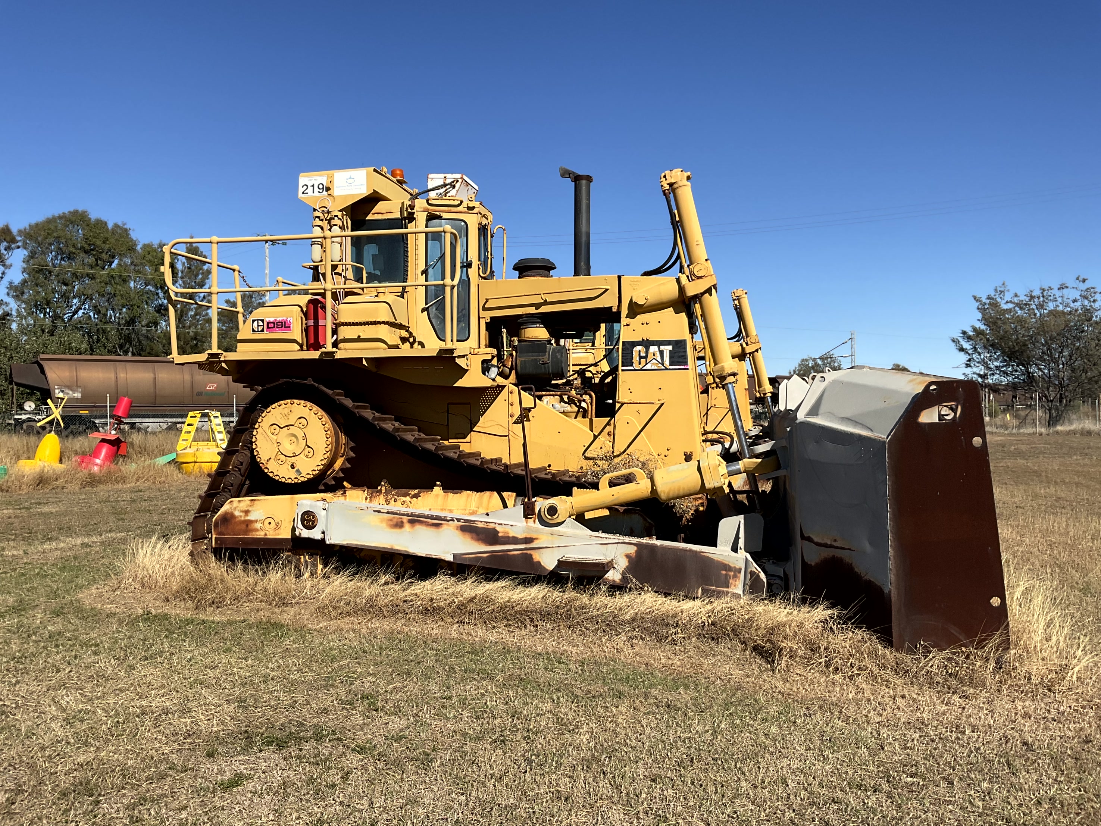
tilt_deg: -0.7
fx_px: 922
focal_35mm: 29
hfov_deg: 61.7
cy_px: 413
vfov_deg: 48.2
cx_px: 550
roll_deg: -0.1
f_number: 1.8
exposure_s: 1/2538
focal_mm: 3
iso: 16
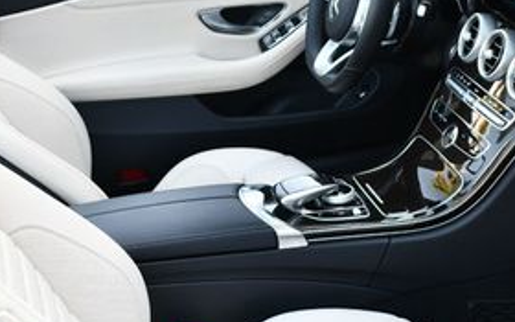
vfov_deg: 15.4
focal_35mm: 84
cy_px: 269
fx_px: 1179
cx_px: 245
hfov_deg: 24.6
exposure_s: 1/250
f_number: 3.5
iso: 450
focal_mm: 18
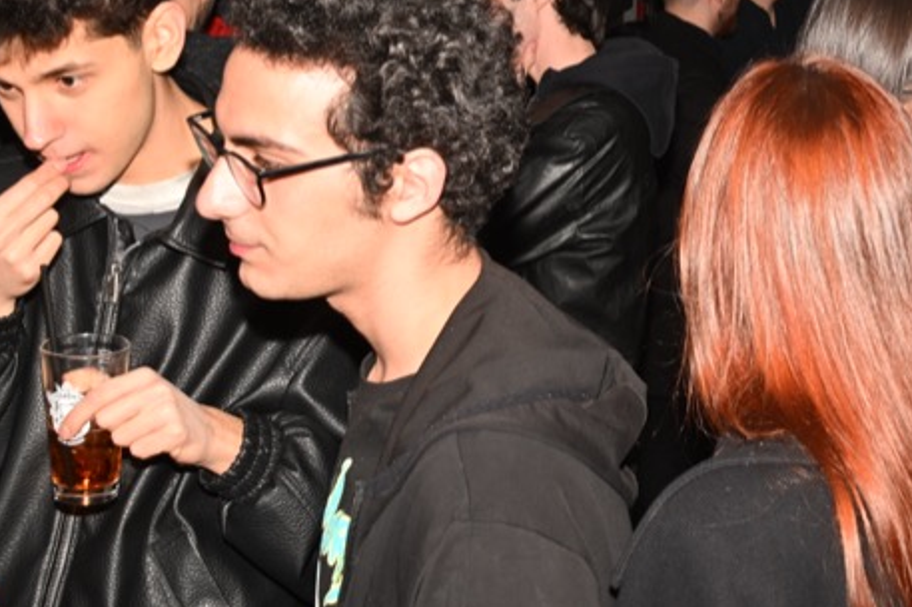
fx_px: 2078
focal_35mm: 82
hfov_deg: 24.3
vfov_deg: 16.4
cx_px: 752
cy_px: 52
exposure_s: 1/200
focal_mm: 25
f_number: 5.6
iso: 100
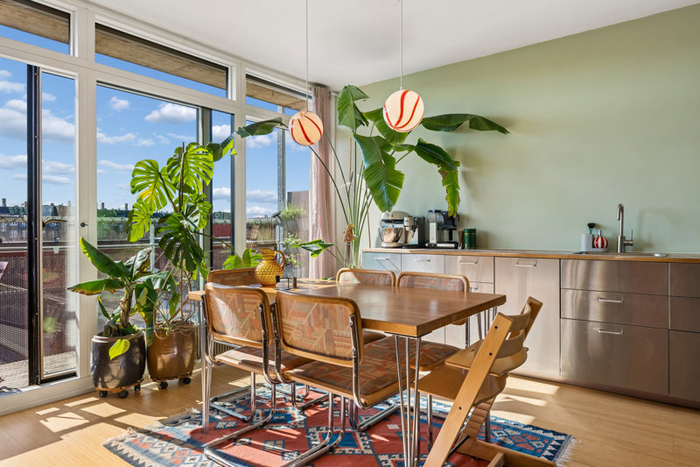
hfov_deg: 76.1
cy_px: 234
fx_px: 447
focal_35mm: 23
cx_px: 350
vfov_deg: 55.1
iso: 160
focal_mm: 23
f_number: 9
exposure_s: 1/100
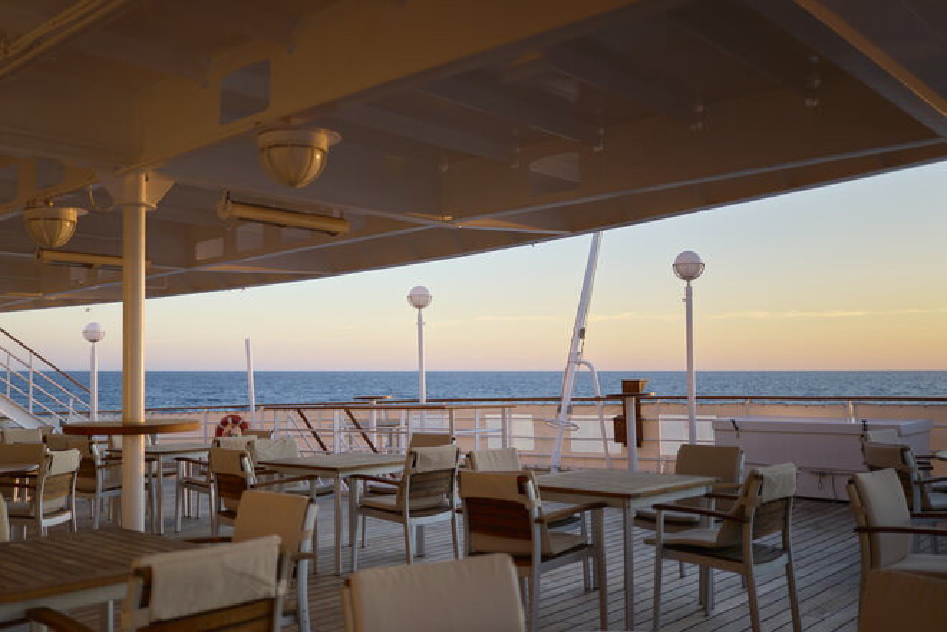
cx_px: 474
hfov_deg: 54.4
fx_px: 921
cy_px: 316
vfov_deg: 37.9
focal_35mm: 35
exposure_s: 1/400
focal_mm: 35
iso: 125
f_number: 1.8
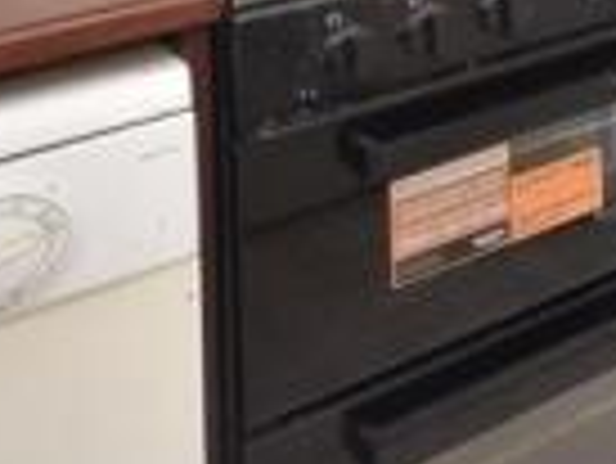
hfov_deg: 17.1
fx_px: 1229
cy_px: -439
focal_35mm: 69
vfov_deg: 16.6
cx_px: 1331
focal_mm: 10
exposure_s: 1/25
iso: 500
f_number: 10
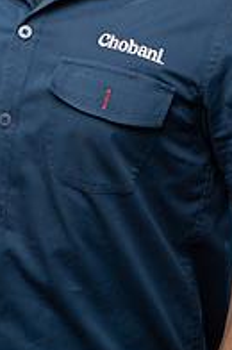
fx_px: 1853
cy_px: -32
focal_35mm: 191
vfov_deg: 10.7
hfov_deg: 7.2
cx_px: 93
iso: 320
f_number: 4
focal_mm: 83
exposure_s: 1/160
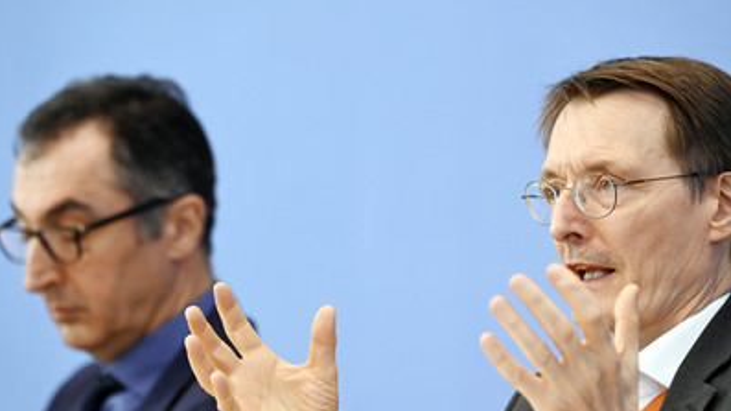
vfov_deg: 5.1
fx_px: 4612
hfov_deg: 9.1
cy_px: 230
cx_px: 382
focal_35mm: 238
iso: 2500
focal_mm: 200
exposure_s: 1/1250
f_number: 4
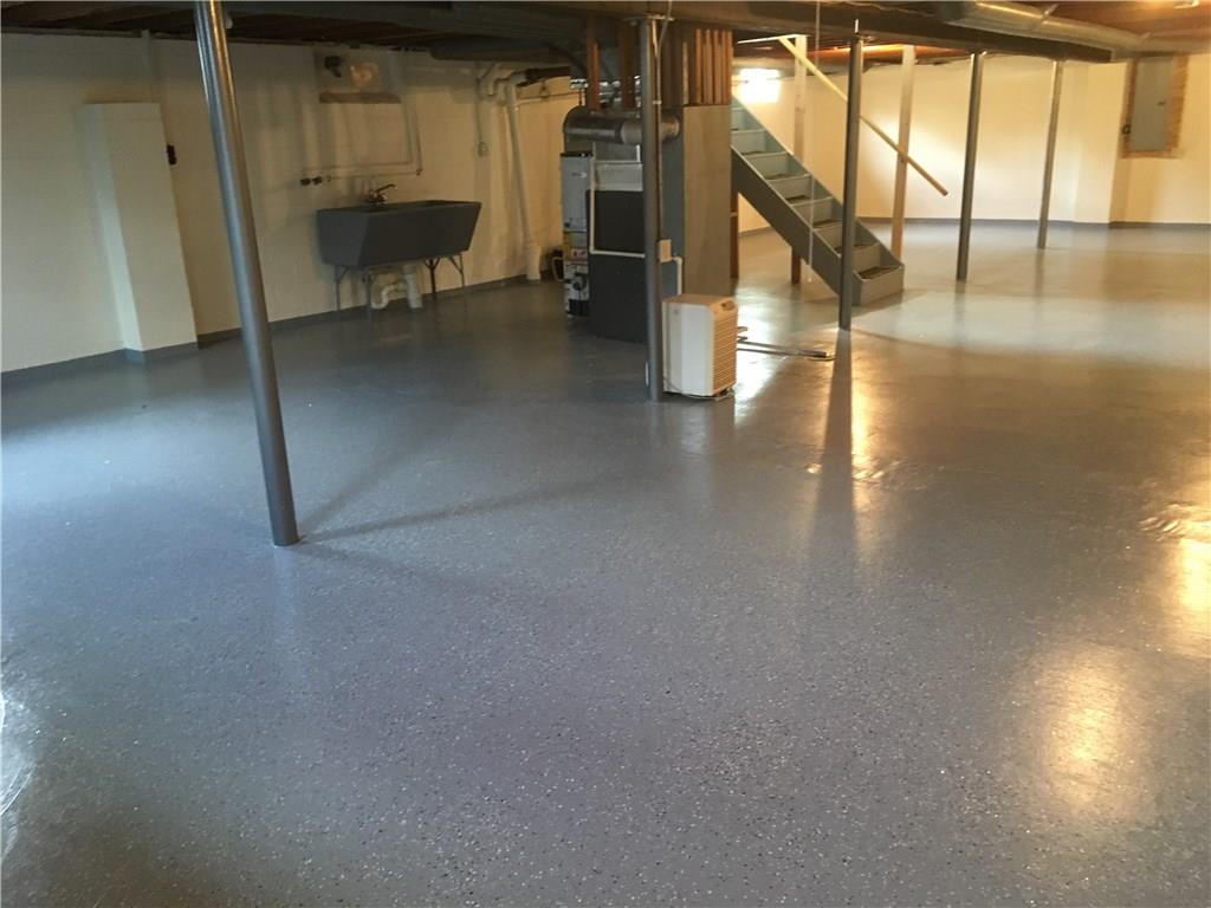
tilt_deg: -17.1
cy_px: 454
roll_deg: +2.6
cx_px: 606
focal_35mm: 29
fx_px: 1015
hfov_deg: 61.7
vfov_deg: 48.2
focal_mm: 4.15
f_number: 2.2
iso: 200
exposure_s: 1/17
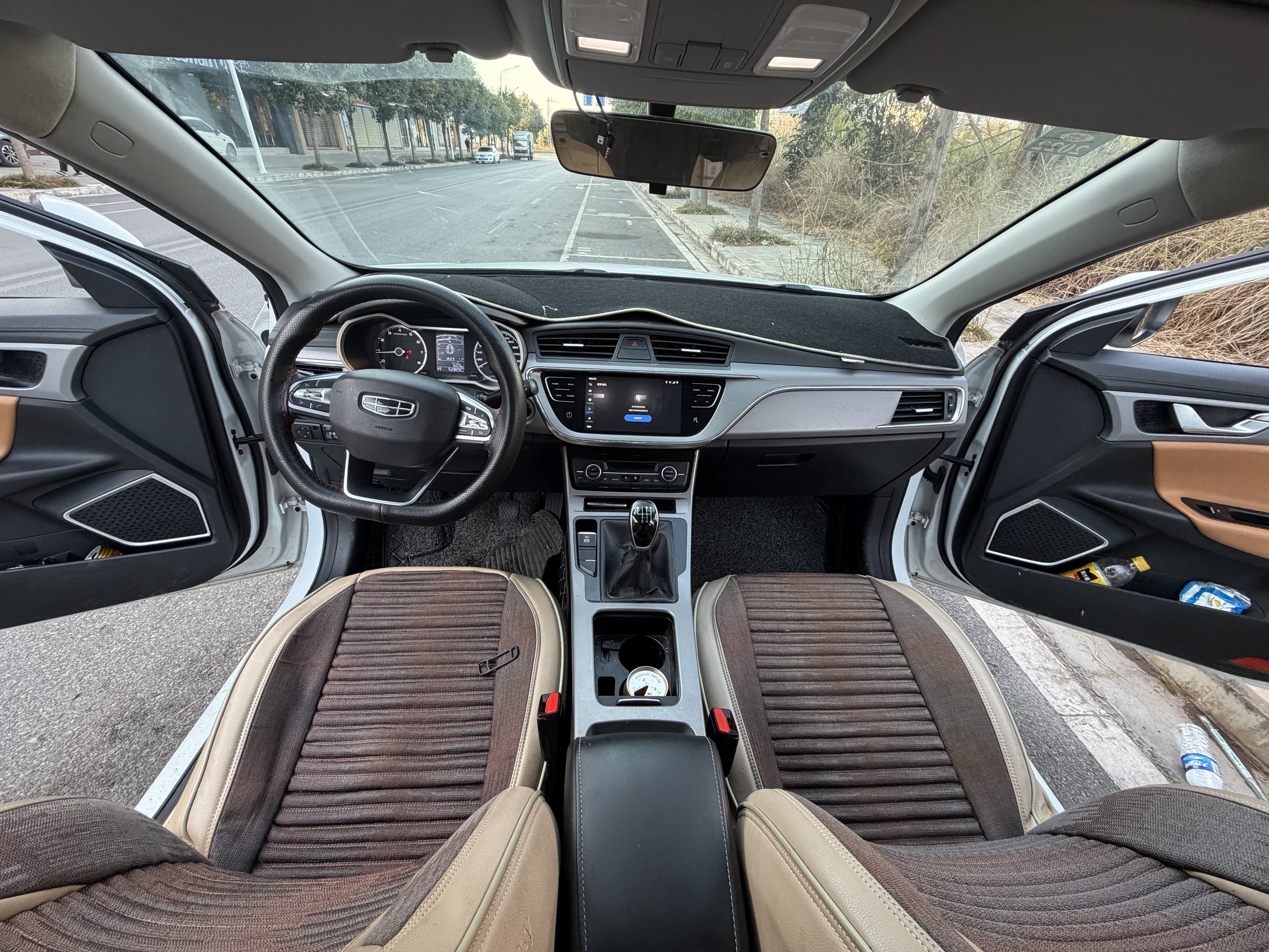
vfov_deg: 85.7
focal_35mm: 14
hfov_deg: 102.1
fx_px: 513
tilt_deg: -32.6
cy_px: 476
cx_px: 634
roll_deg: -2.3
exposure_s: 1/121
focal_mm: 2.22
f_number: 2.2
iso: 250
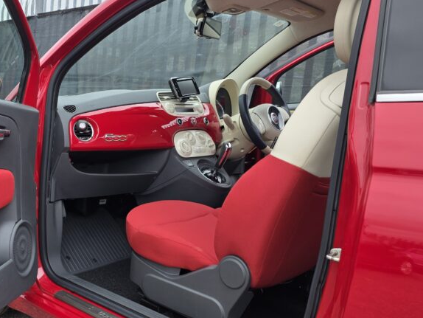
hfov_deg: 43.6
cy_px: 188
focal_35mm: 41
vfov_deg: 35.1
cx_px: 85
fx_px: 501
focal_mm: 6.3
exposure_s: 1/1789
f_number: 1.7
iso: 80
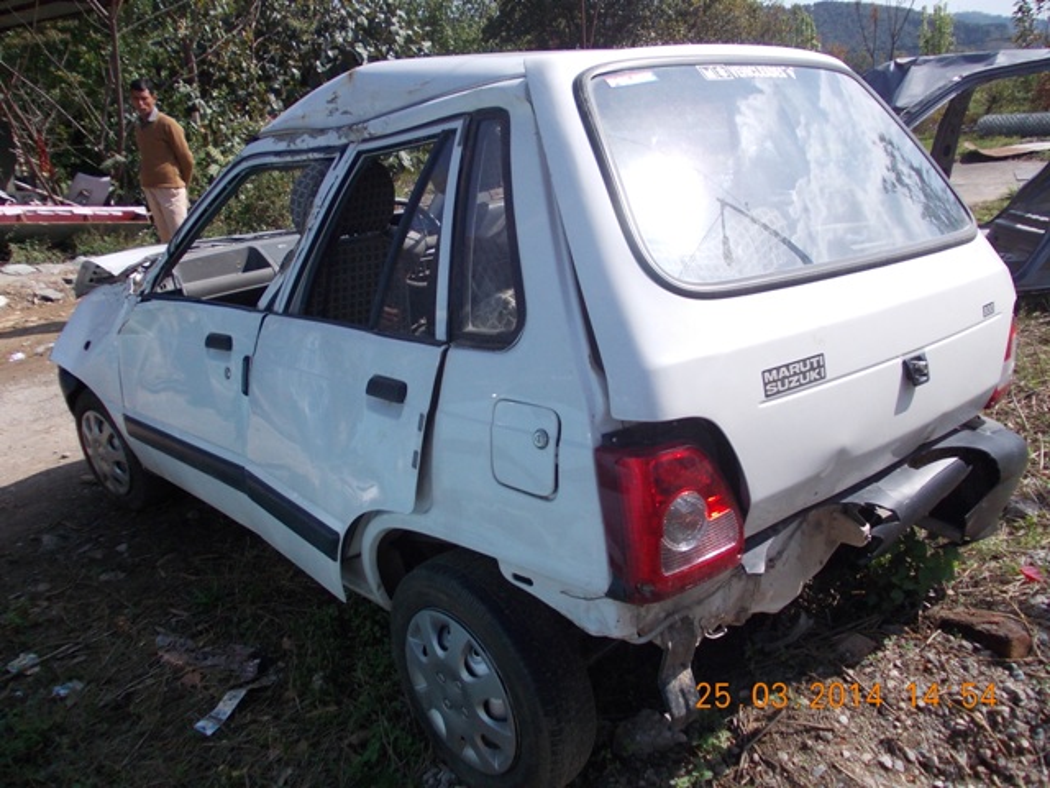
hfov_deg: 63.4
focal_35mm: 28
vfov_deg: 49.7
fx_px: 849
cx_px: 525
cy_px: 394
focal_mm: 4
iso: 80
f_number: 5.4
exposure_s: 1/320
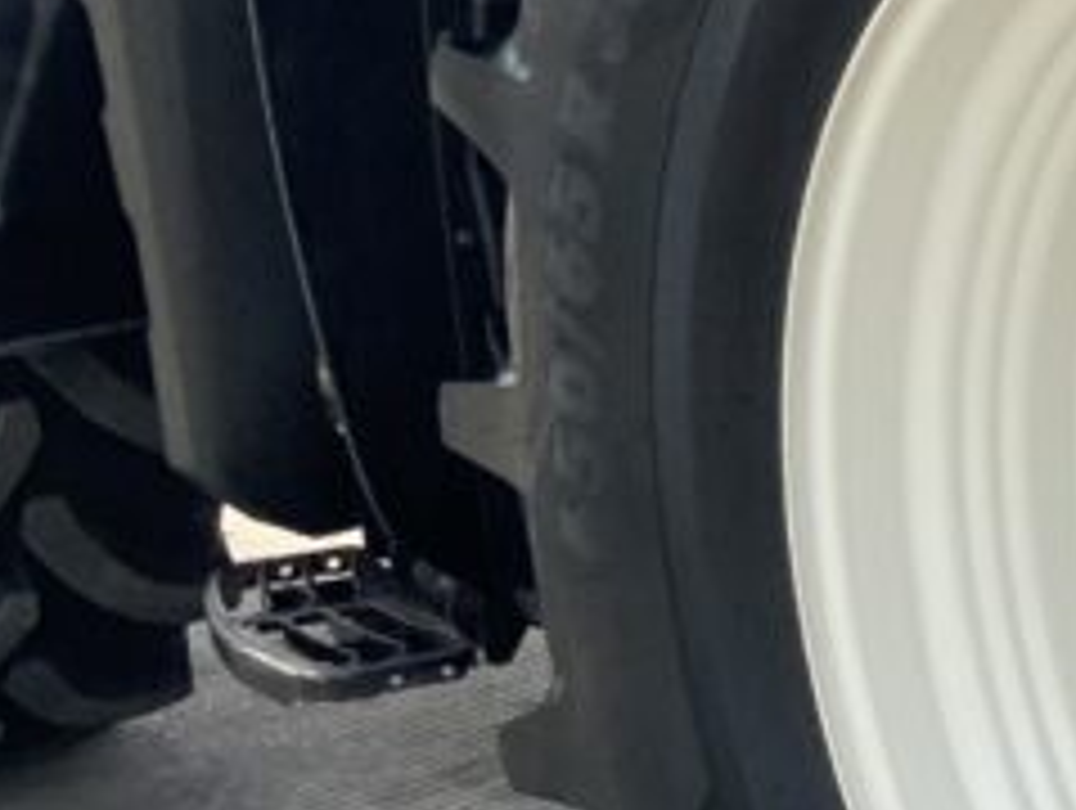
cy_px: 675
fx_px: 3860
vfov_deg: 11.9
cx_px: 1990
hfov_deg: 14.0
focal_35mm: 124
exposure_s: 1/519
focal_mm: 3
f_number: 1.8
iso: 16
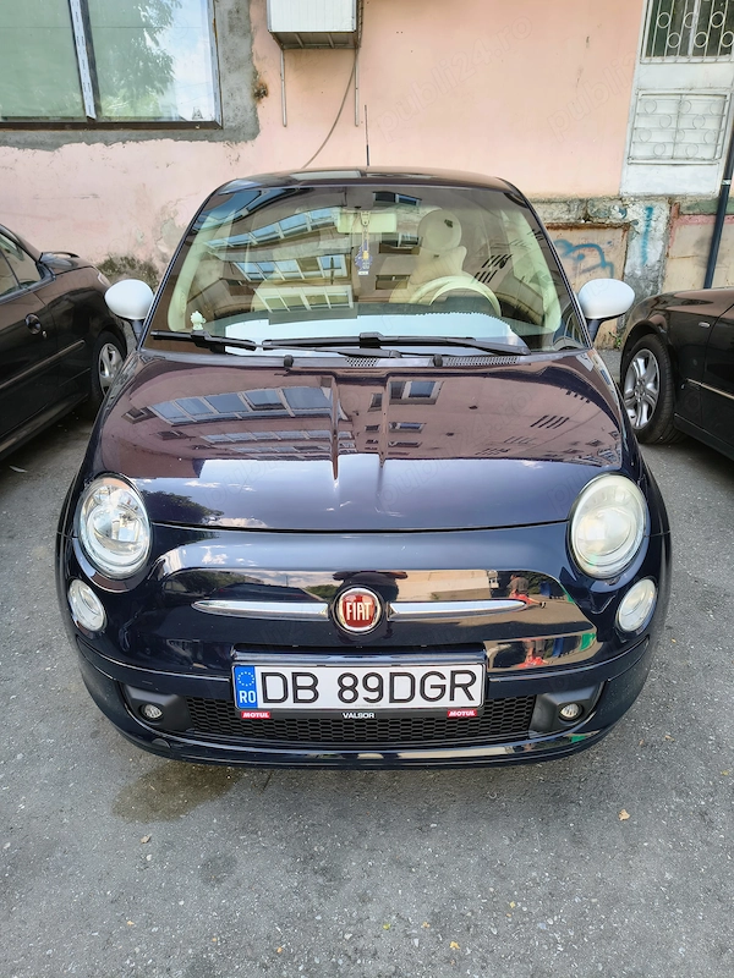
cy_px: 489
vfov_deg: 73.9
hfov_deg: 58.9
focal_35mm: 23
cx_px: 367
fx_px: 650
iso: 100
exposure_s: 1/266
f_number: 1.8
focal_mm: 5.56
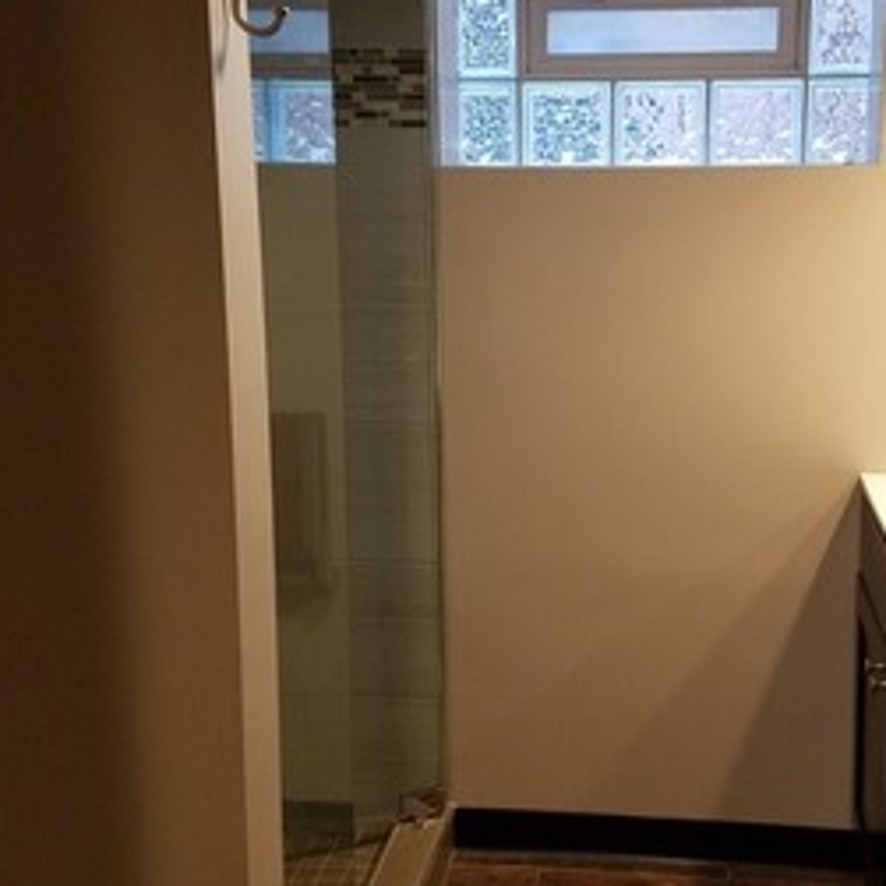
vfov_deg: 38.3
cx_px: 597
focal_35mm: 44
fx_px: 1274
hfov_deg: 37.9
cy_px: 381
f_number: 1.7
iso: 160
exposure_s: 1/60
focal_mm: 4.2
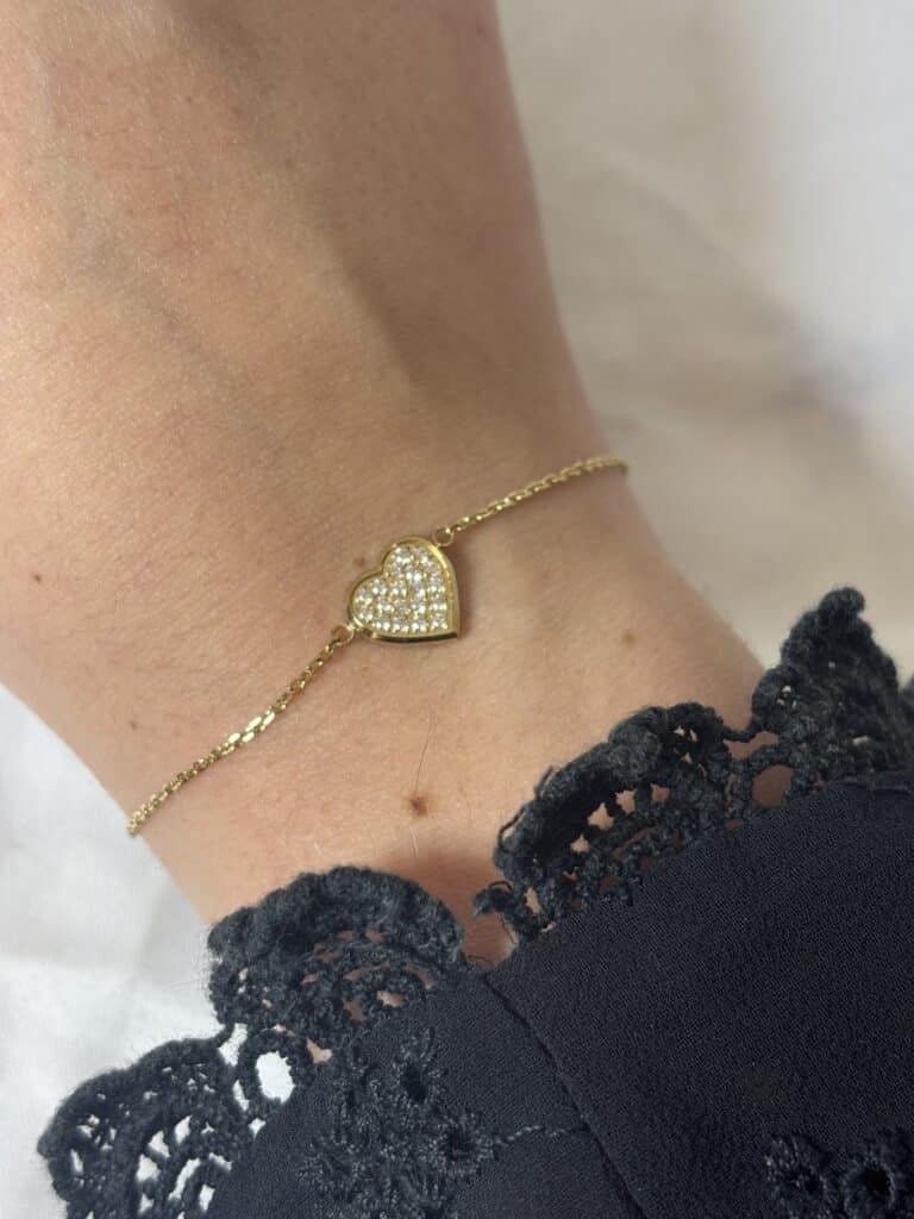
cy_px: 610
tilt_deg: -79.1
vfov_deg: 36.8
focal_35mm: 52
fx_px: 1831
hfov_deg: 28.0
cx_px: 457
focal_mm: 5.96
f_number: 1.6
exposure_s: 1/100
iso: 40
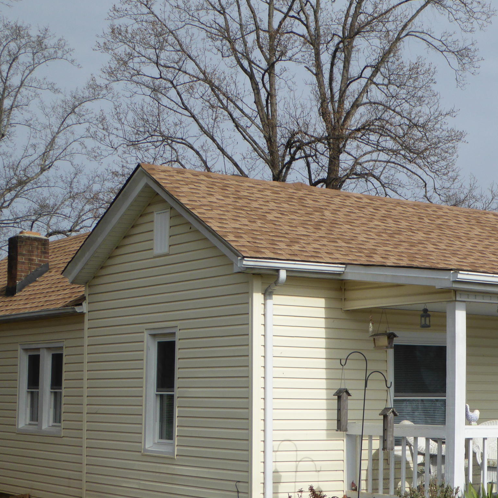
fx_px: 1237
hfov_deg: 22.4
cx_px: 406
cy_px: 345
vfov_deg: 22.6
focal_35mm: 76
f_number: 3.9
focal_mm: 7.8
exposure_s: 1/1300
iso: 100
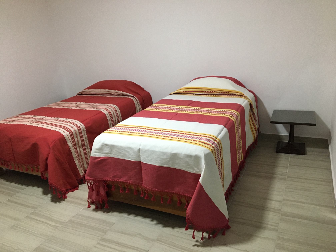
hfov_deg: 61.7
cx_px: 168
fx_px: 281
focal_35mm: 29
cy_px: 126
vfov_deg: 48.2
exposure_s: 1/20
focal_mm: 4.15
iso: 200
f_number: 2.2
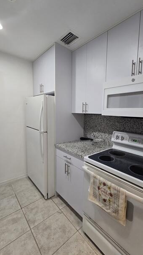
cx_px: 87
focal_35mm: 15
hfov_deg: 69.7
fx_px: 101
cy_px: 125
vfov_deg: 103.0
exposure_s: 1/60
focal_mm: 2.2
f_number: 2.2
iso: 200
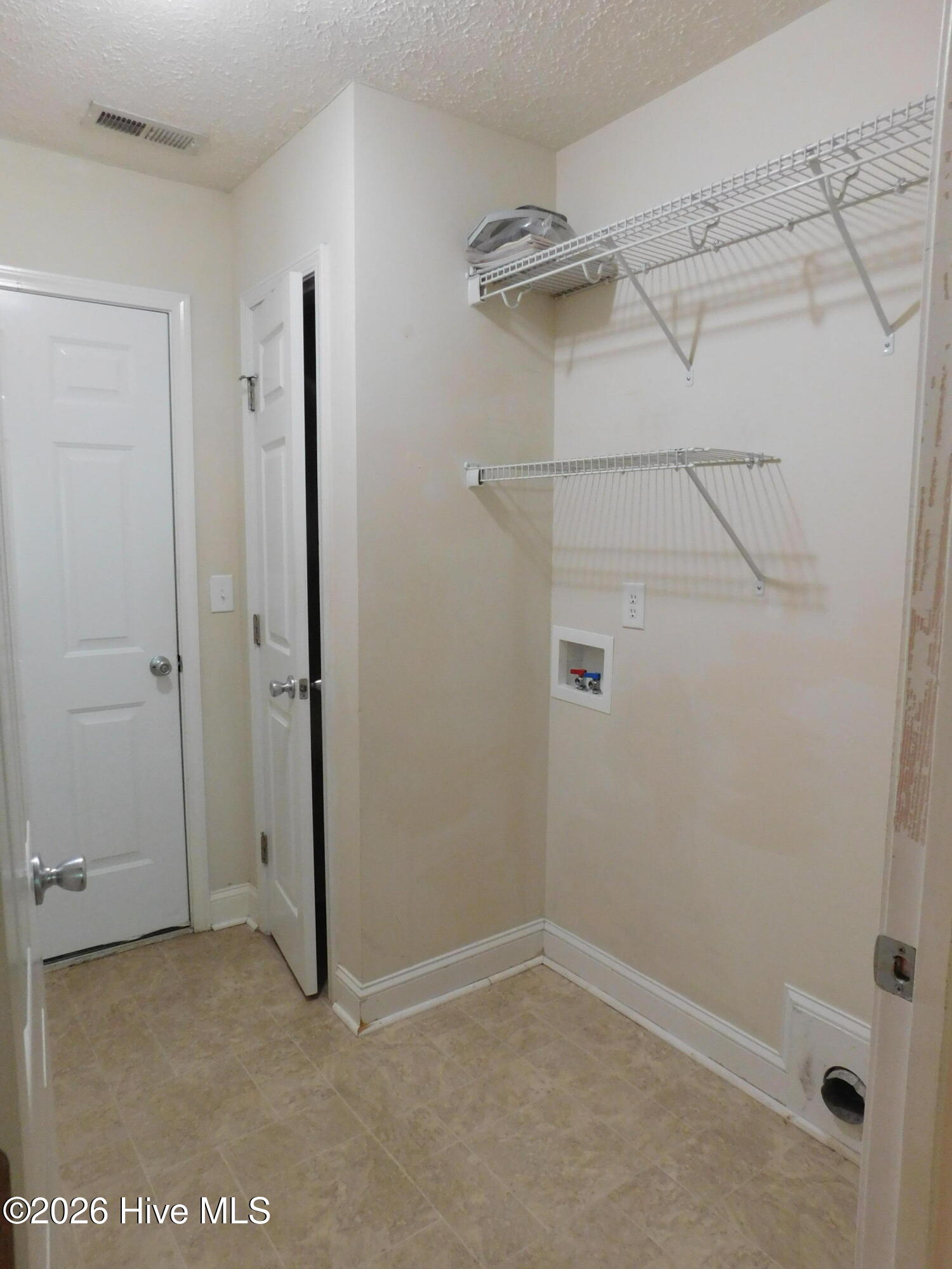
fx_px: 843
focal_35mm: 23
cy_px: 634
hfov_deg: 58.9
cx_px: 476
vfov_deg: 73.9
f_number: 3
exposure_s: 1/15
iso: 400
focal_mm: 4
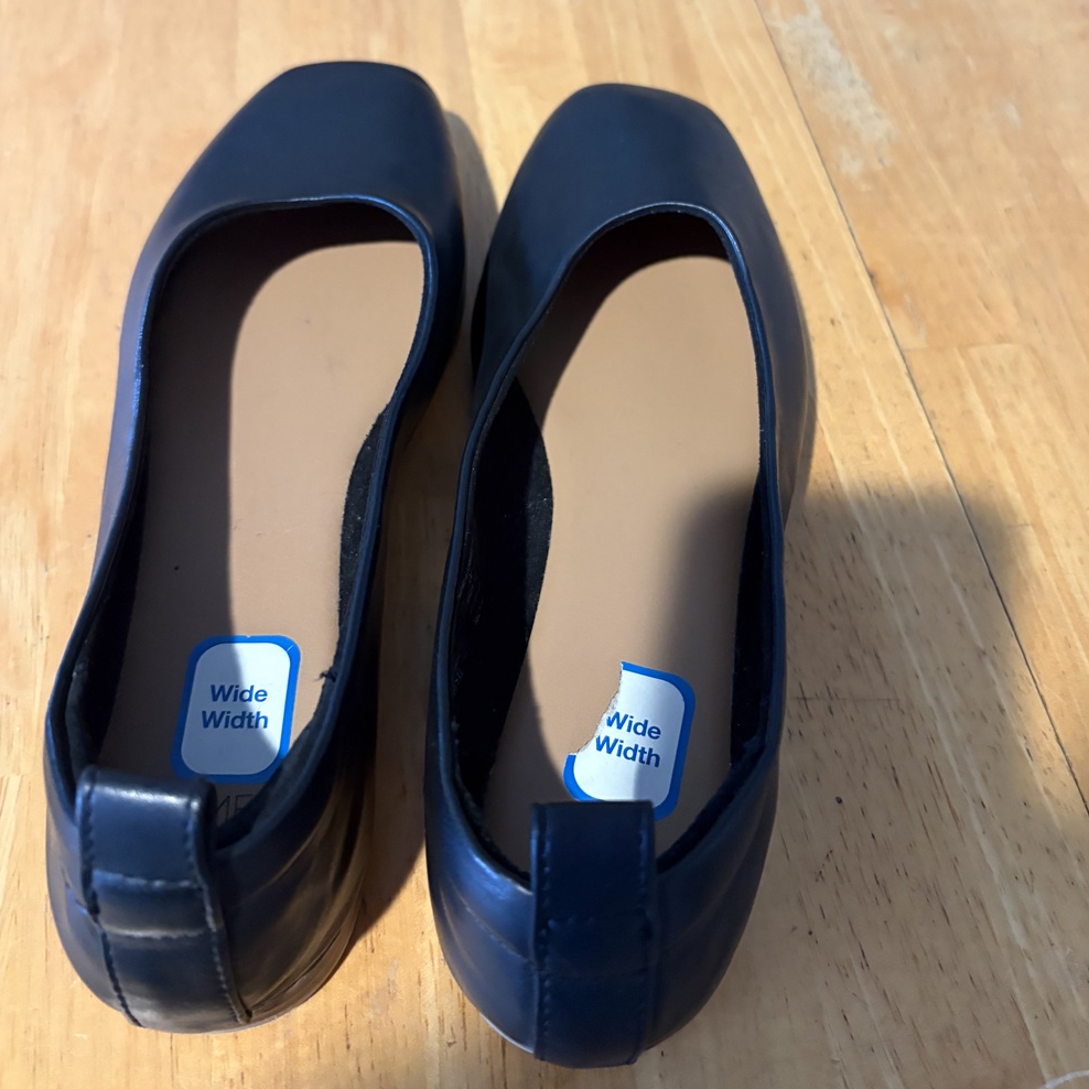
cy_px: 413
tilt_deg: -52.2
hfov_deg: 52.5
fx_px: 1103
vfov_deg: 52.0
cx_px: 547
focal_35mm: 31
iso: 500
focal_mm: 5.96
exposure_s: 1/30
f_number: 1.6
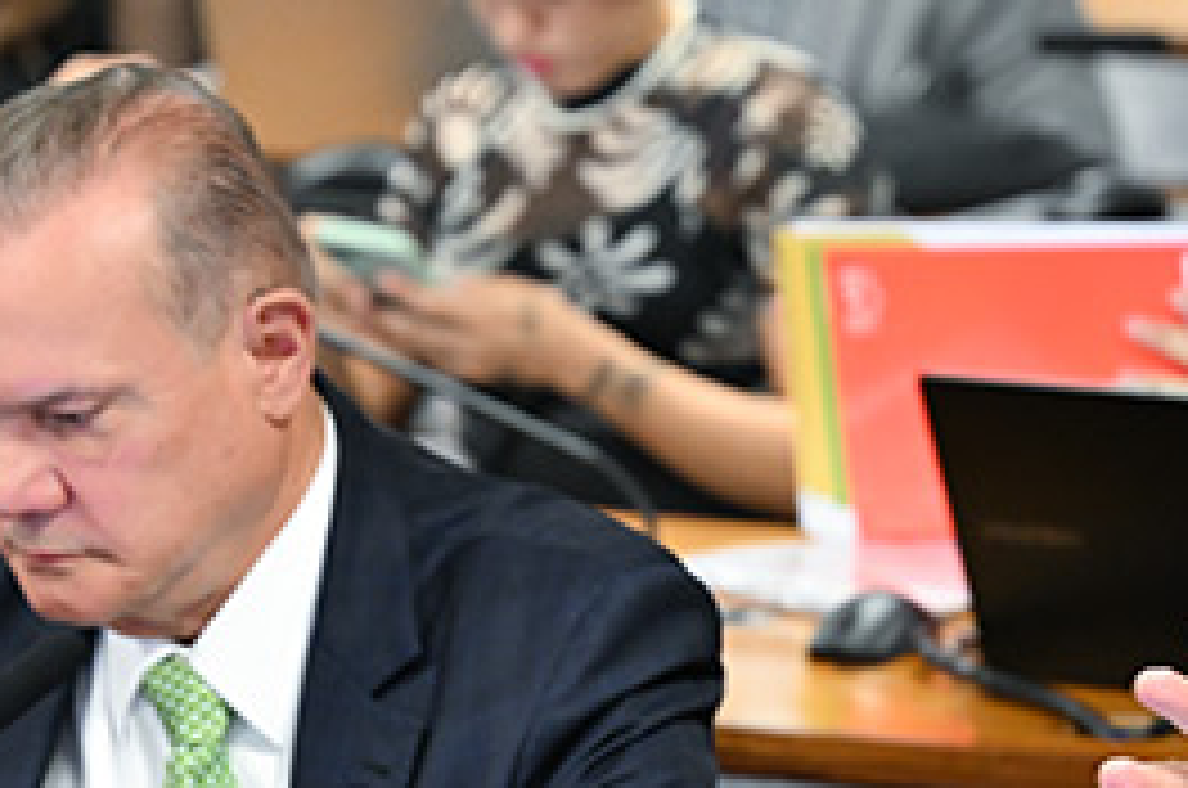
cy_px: 491
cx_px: 580
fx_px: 8367
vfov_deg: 5.4
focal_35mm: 254
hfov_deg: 8.1
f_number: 2.8
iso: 1600
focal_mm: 78
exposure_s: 1/100
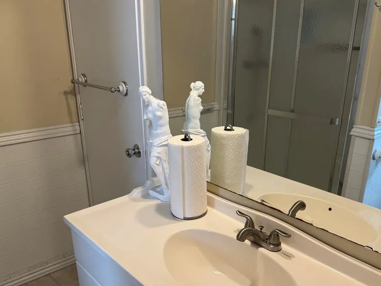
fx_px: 352
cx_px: 210
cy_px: 179
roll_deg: -0.6
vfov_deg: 43.8
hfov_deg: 56.7
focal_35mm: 32
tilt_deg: -22.3
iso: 80
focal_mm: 6.76
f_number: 1.78
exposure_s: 1/121
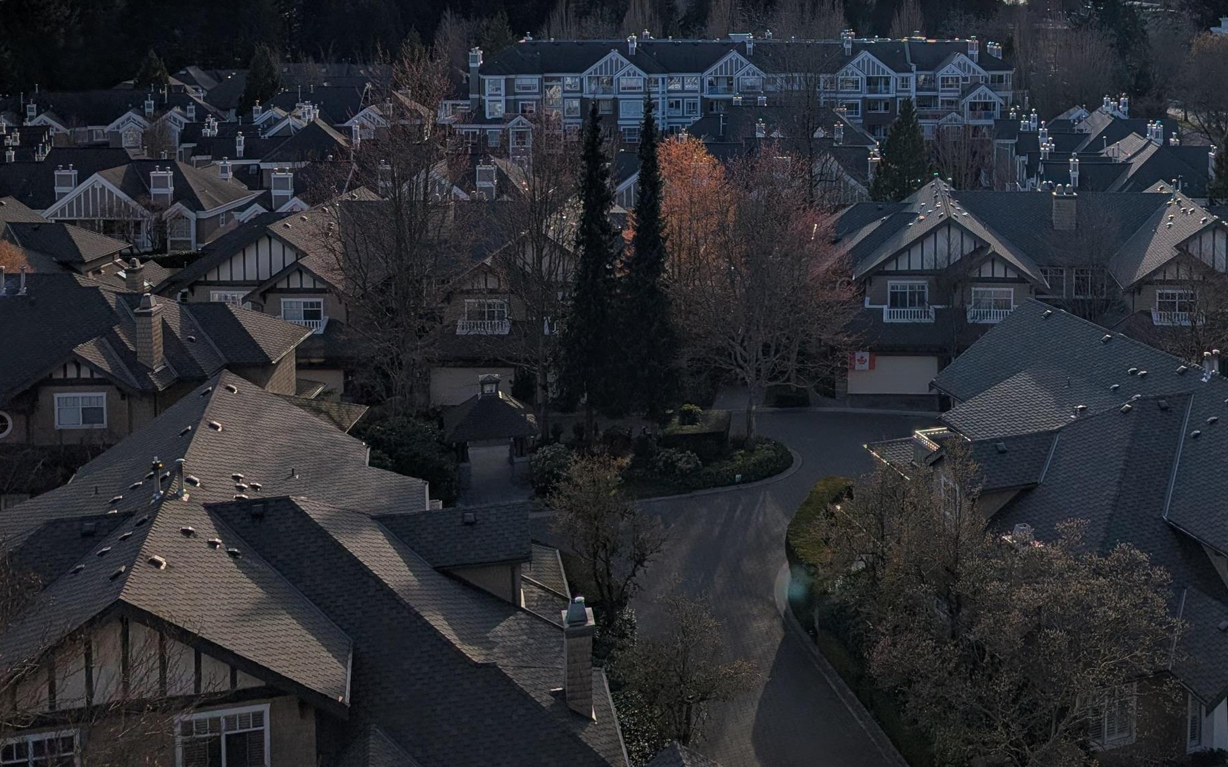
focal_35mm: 43
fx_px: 1439
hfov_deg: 45.2
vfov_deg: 28.7
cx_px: 855
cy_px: 73
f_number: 1.68
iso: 21
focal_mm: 6.9
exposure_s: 1/7576
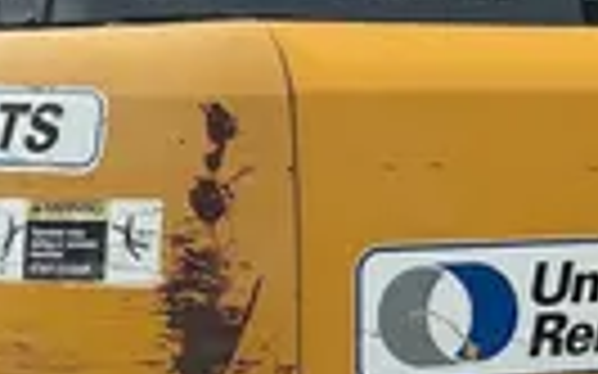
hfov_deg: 13.1
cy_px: 52
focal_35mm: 152
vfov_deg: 8.6
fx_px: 2476
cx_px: 863
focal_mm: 5.96
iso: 50
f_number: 1.6
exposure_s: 1/1248
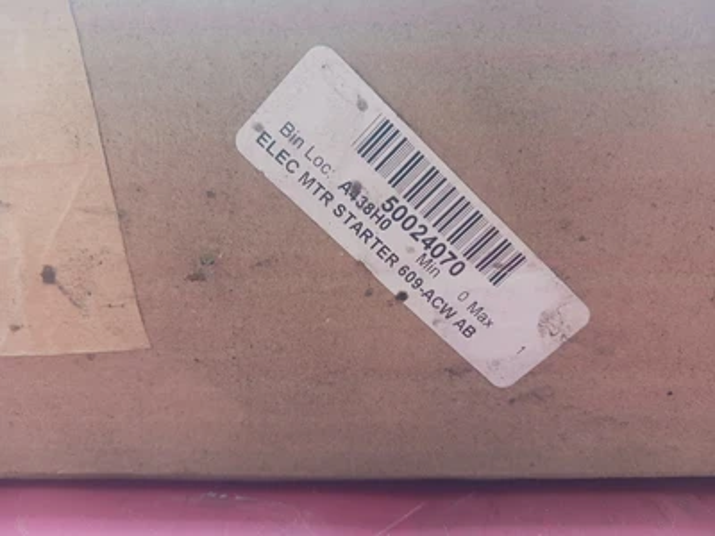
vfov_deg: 51.4
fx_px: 558
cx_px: 358
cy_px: 268
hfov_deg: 65.3
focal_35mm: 27
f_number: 1.8
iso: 160
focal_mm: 4
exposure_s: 1/33.3
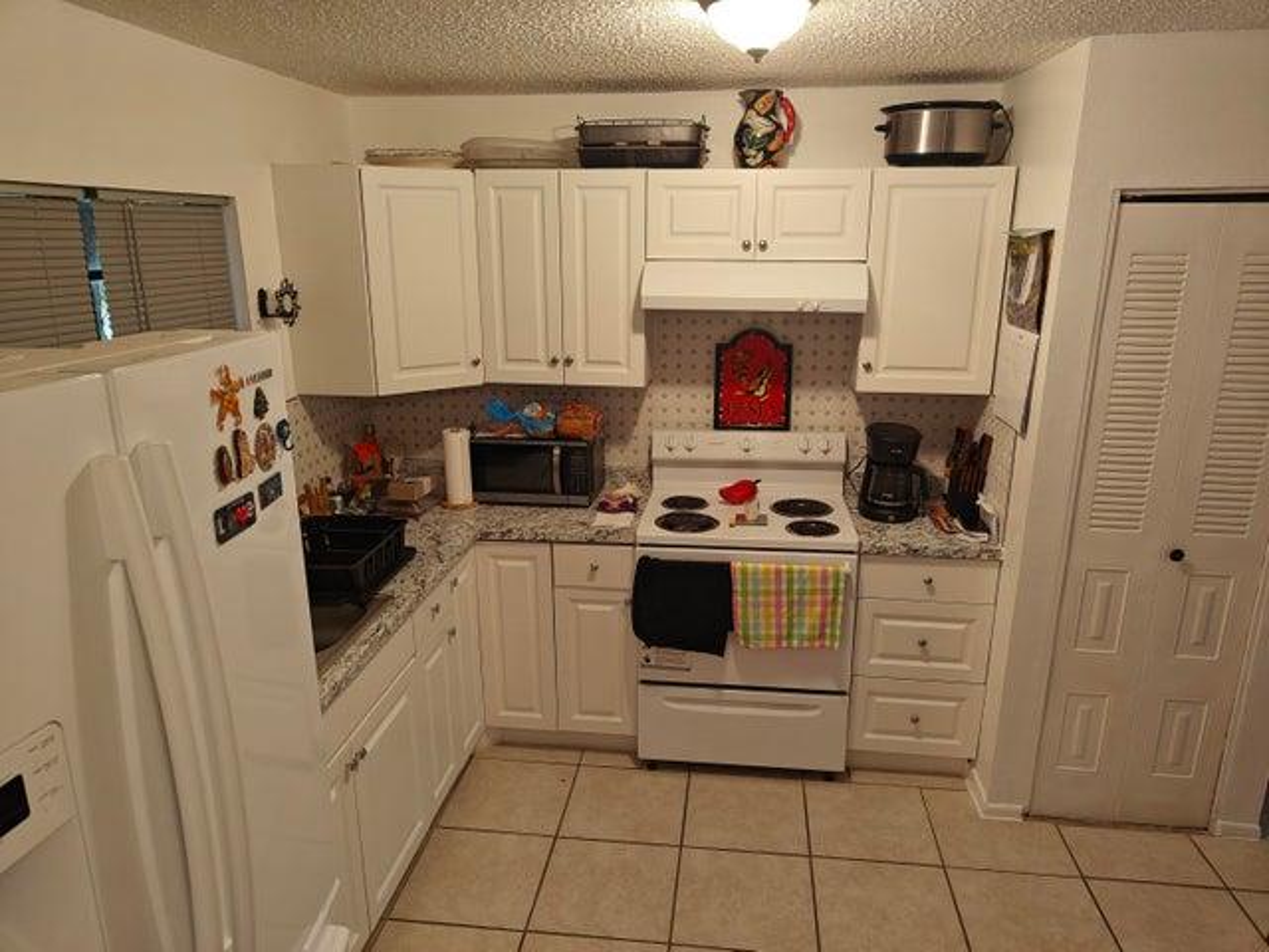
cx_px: 634
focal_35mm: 24
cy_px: 476
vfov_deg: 56.8
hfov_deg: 71.6
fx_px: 880
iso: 200
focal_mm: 5.59
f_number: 1.8
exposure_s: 1/60
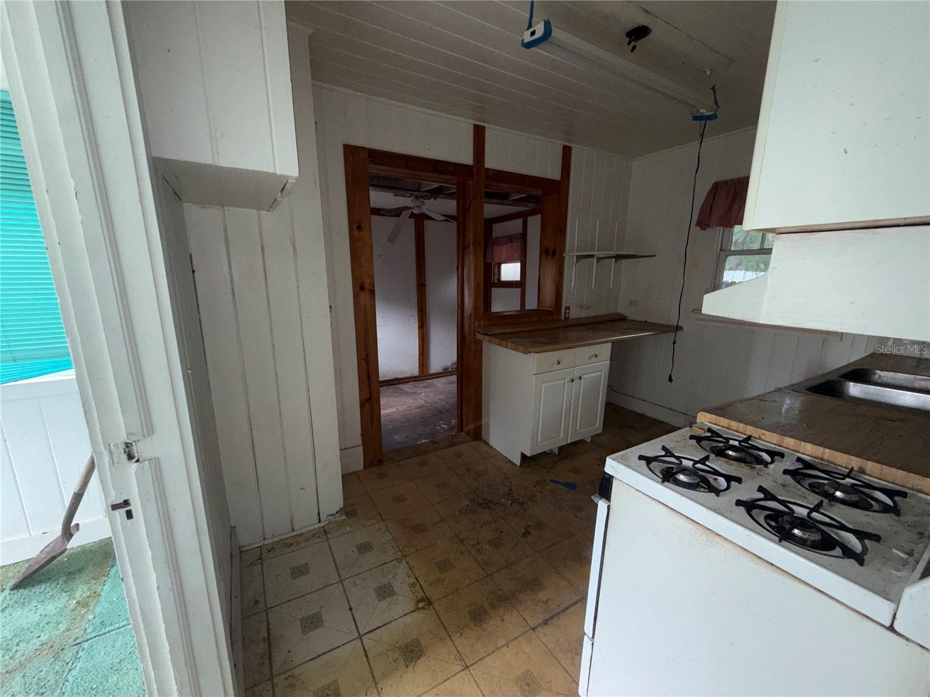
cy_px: 348
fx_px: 376
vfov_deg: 85.7
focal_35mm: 14
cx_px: 465
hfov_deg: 102.1
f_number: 2.2
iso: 100
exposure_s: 1/60
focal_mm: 2.22
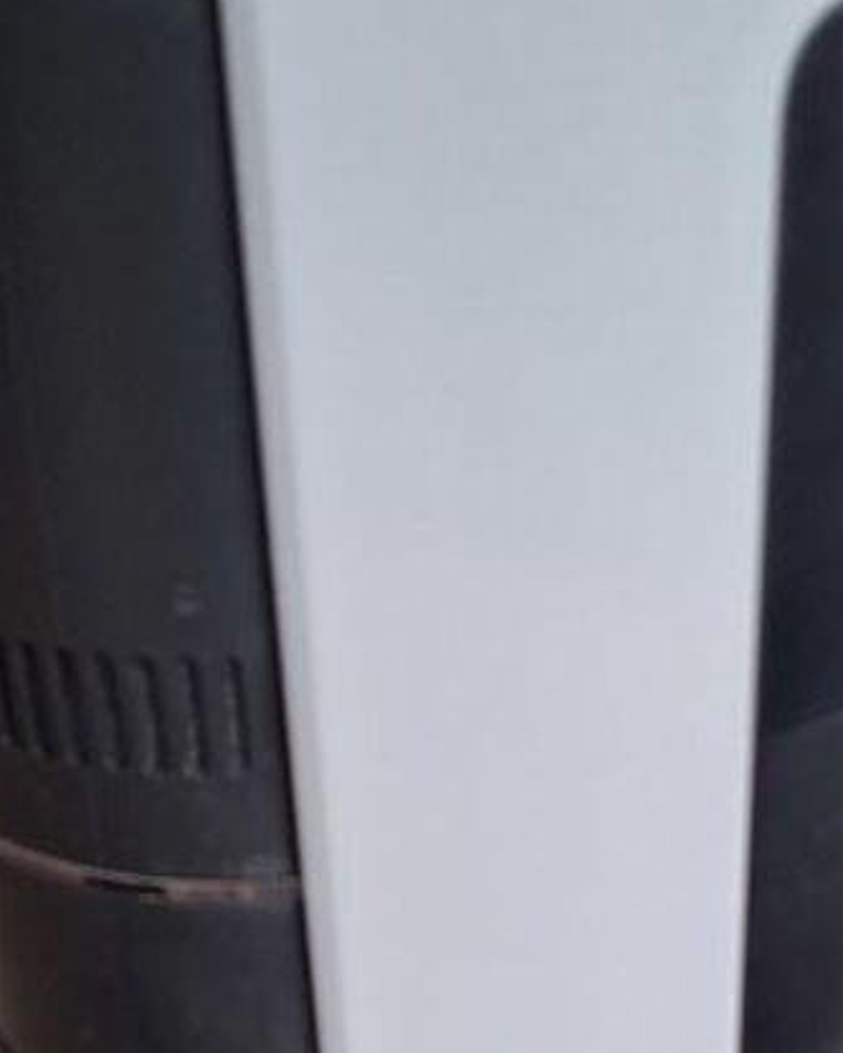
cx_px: 271
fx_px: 2245
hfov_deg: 21.2
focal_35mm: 72
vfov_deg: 24.7
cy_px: 1143
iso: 320
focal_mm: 5.54
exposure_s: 1/25
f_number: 1.8
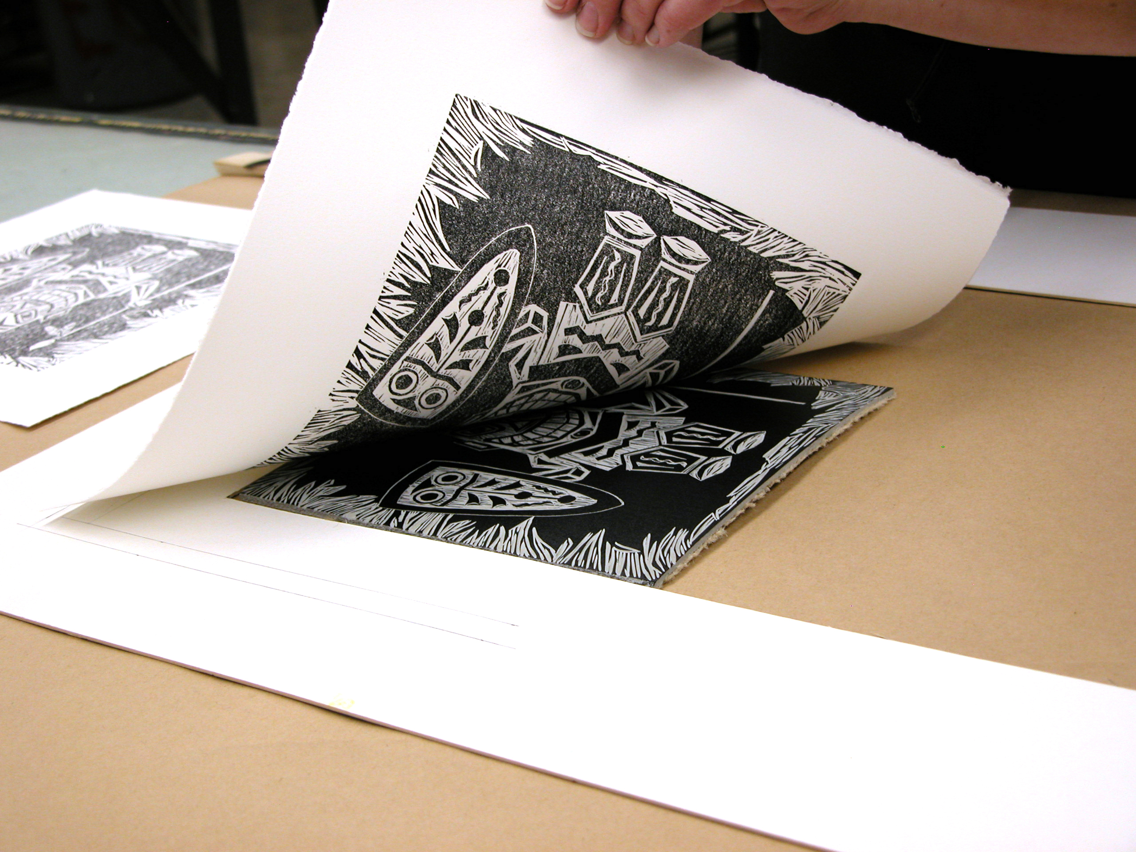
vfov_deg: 25.2
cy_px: 426
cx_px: 568
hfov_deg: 33.2
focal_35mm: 58
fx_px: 1903
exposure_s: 1/49.1
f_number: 3.1
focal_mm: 14.7
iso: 100
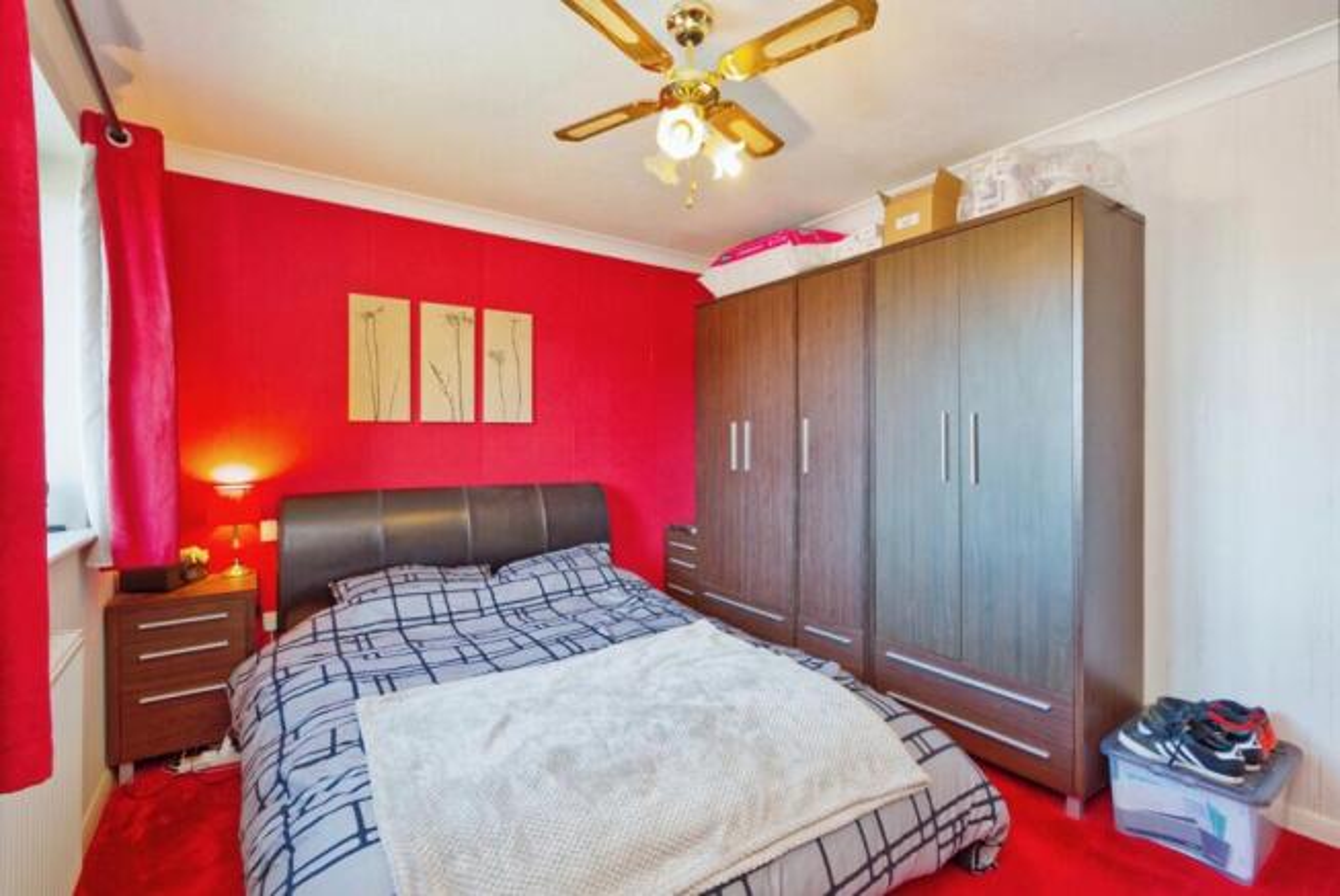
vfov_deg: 73.9
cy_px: 448
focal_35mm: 16
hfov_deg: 96.7
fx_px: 596
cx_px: 670
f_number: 9
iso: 400
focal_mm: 16
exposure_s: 1/6
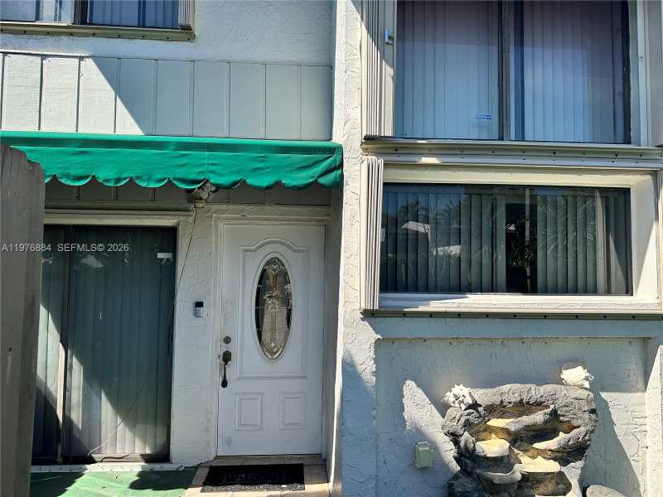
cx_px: 332
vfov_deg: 56.8
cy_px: 248
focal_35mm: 24
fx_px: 460
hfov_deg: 71.6
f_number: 1.78
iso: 80
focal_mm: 6.86
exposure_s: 1/2469
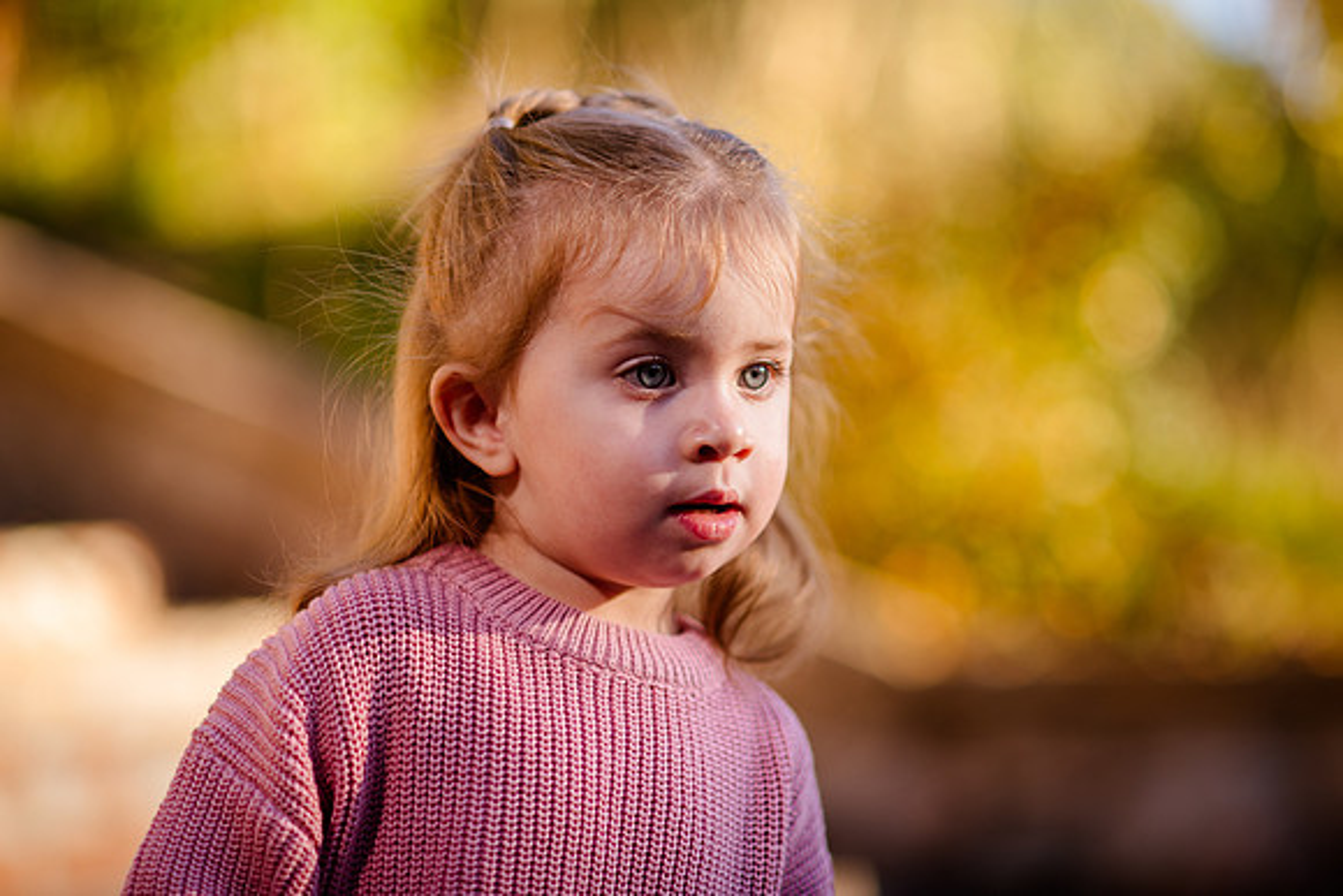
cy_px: 448
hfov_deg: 19.5
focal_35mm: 105
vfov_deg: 13.0
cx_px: 672
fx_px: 3918
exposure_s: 1/640
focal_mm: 105
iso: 200
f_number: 2
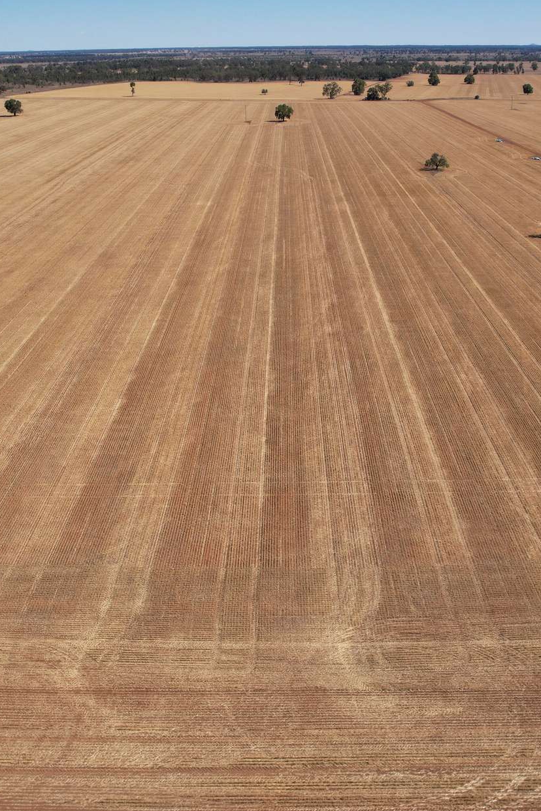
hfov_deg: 38.9
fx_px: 766
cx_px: 285
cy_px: 413
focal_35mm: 34
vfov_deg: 55.8
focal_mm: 8.38
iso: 100
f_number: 2.8
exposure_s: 1/2500
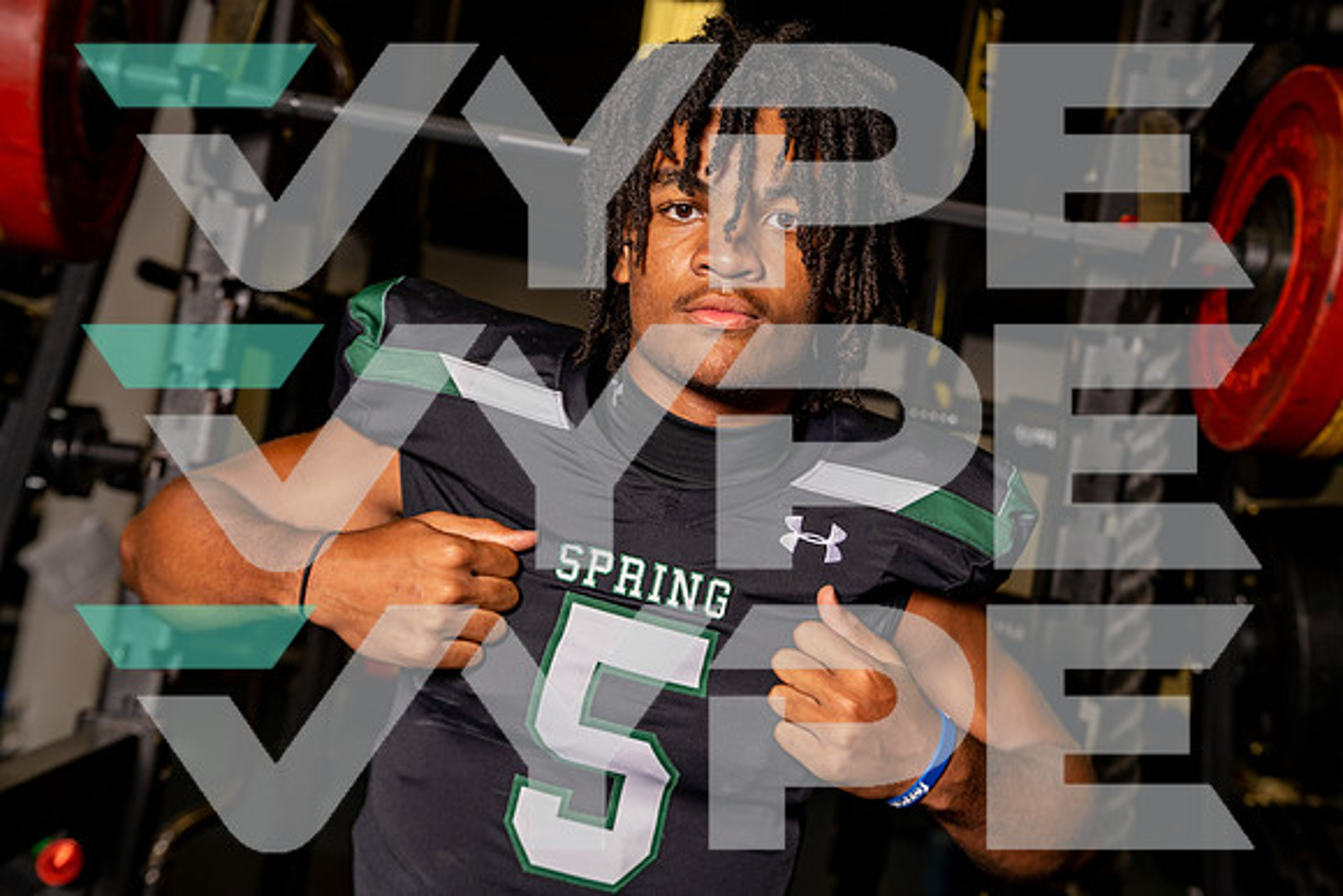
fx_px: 1791
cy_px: 448
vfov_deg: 28.1
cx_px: 672
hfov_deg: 41.1
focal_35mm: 48
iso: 320
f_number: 4.5
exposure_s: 1/500
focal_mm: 48
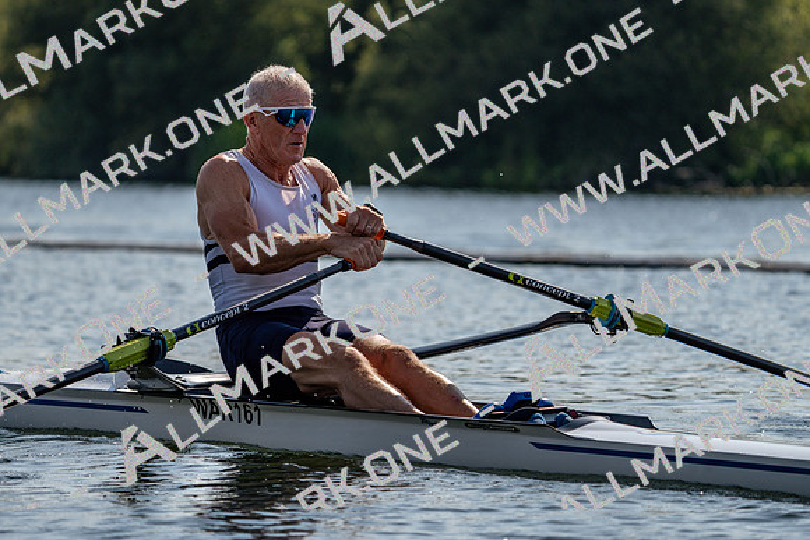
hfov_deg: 8.6
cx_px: 405
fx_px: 5379
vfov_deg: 5.8
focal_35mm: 239
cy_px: 270
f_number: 5.6
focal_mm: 239
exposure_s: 1/1600
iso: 100
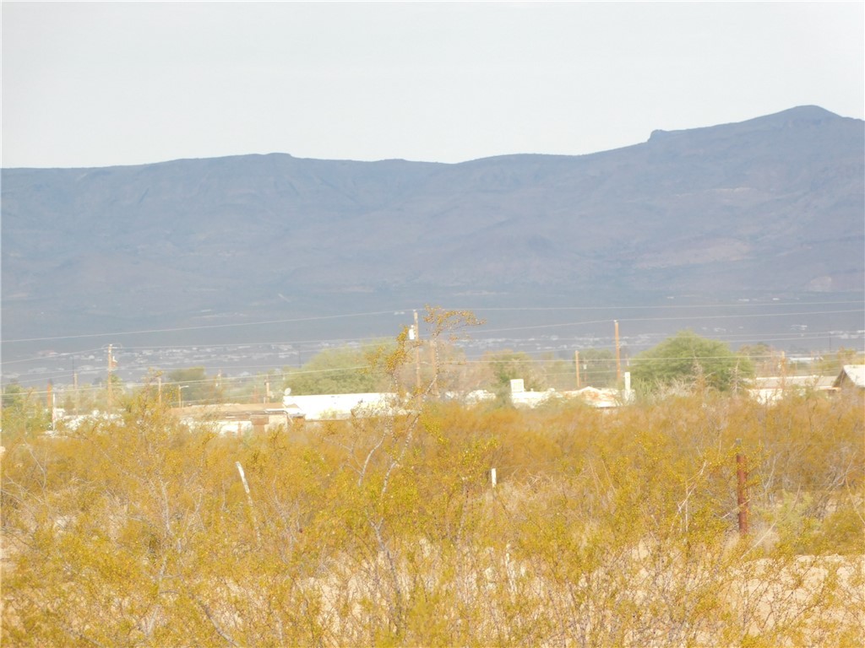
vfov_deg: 4.4
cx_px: 432
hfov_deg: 5.9
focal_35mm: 336
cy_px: 324
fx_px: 8396
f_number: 5.8
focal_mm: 59.7
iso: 125
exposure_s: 1/200
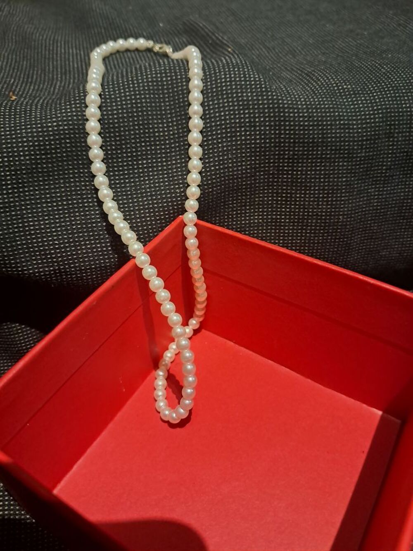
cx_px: 206
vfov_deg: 65.3
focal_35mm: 27
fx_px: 429
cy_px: 276
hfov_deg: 51.4
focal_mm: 4
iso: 800
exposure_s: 1/24
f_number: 1.8
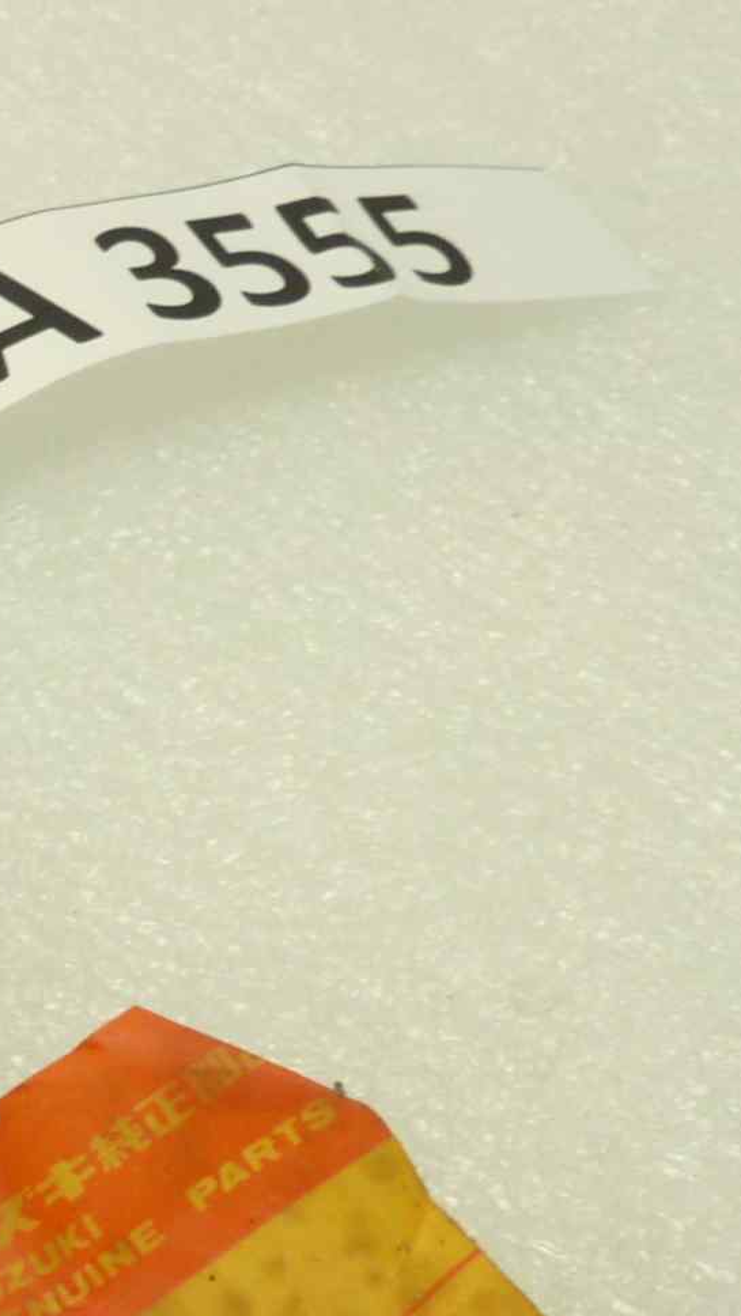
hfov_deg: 16.3
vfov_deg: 29.3
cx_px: -87
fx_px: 2513
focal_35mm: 72
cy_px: 772
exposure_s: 1/20
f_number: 3.3
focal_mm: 4.1
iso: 80
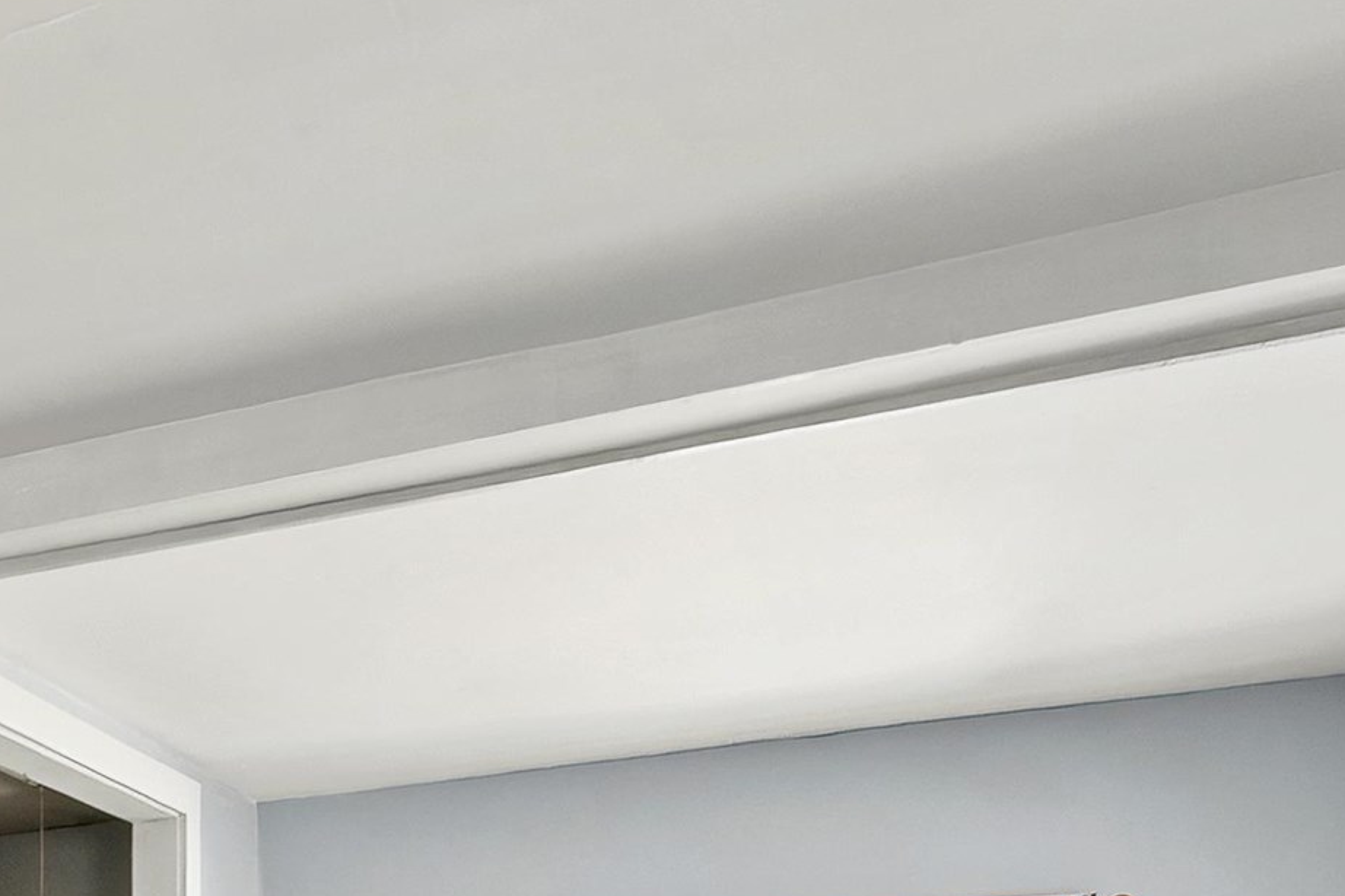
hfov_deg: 32.6
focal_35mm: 50
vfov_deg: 24.8
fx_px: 1867
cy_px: 1029
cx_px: -270
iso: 400
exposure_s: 1/3
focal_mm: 10
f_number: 9
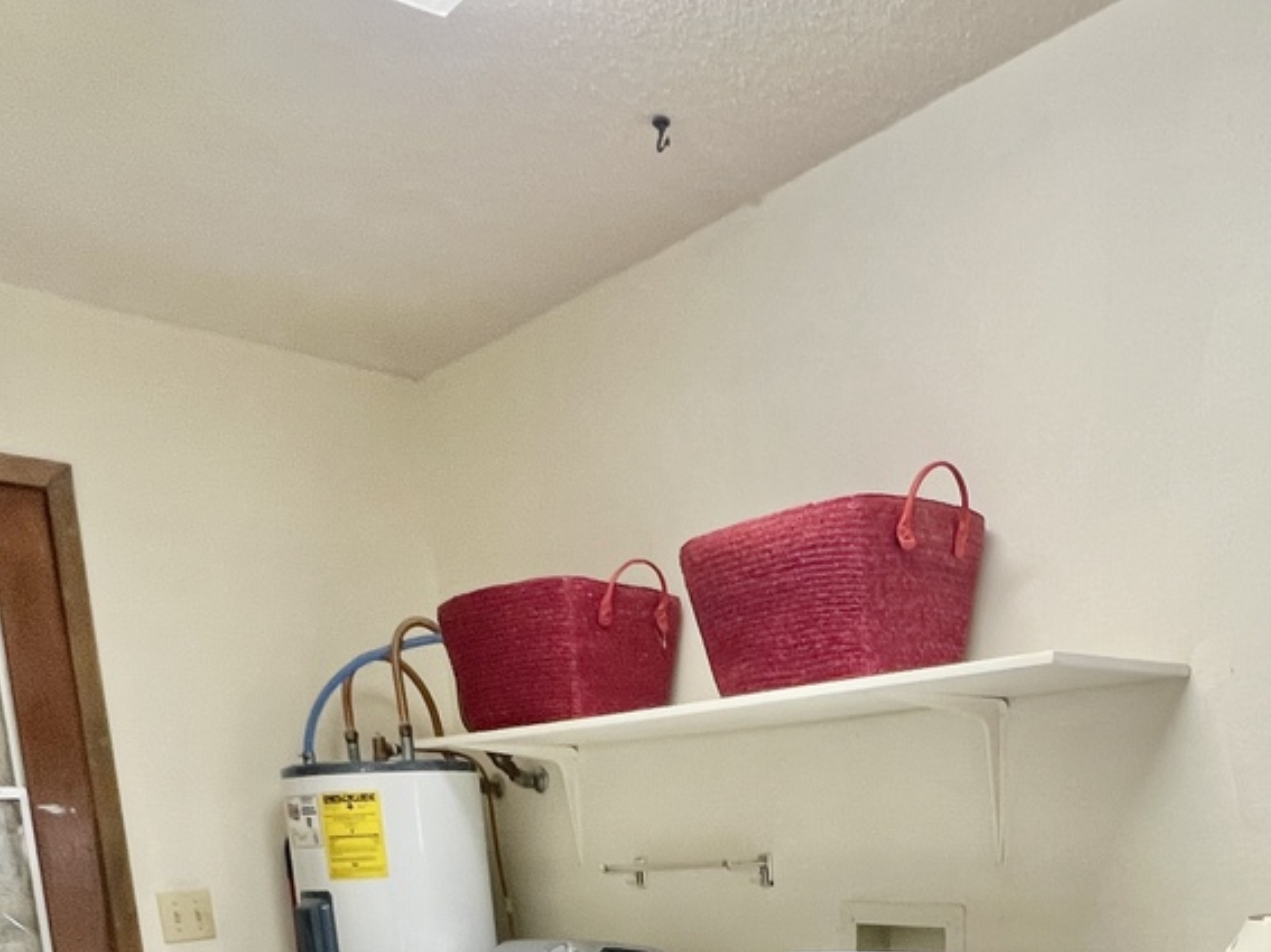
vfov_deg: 35.2
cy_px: 1102
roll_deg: +2.6
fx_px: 1211
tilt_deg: -11.0
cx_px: 807
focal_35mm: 33
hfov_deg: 54.6
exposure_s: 1/120
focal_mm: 1.57
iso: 200
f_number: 1.8
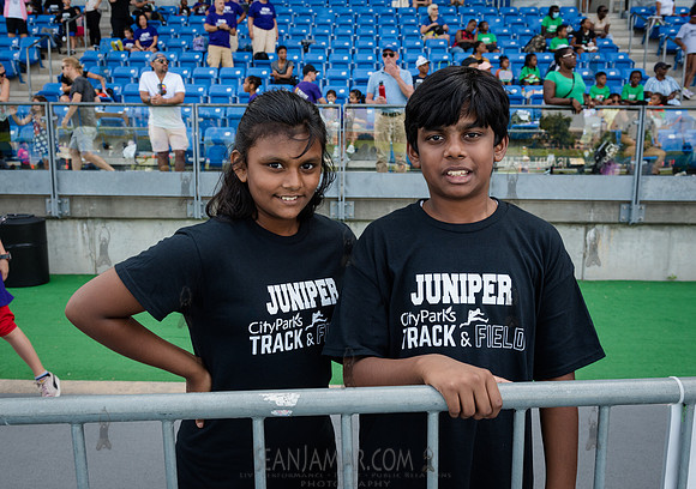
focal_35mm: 33
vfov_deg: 41.8
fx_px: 642
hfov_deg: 57.0
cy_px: 256
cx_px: 349
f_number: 5.6
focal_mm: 28
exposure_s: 1/250
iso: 400
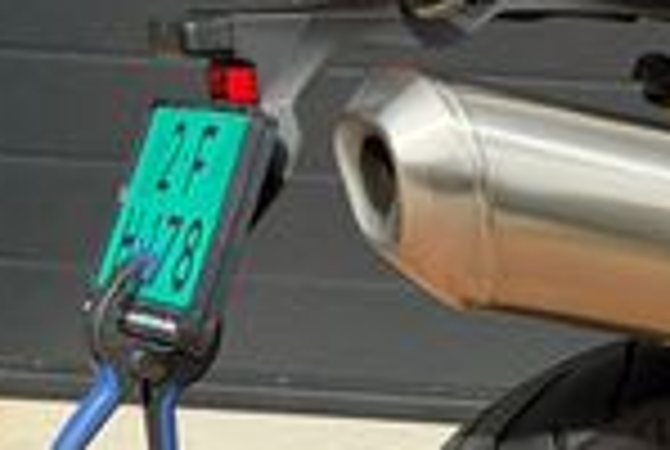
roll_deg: +0.3
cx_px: 1264
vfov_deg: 6.4
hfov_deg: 9.1
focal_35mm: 214
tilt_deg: -15.8
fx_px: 3991
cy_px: 202
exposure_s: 1/1838
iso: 64
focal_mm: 6.76
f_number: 1.78
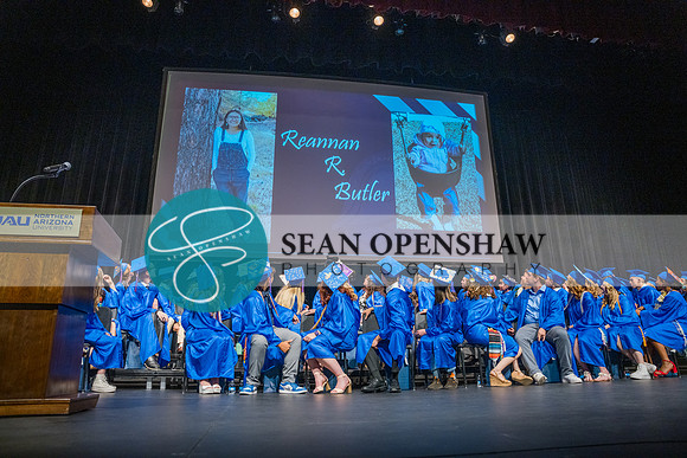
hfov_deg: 73.7
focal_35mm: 24
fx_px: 458
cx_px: 344
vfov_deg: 53.2
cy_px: 229
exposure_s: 1/160
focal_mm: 24
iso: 2500
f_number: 2.8
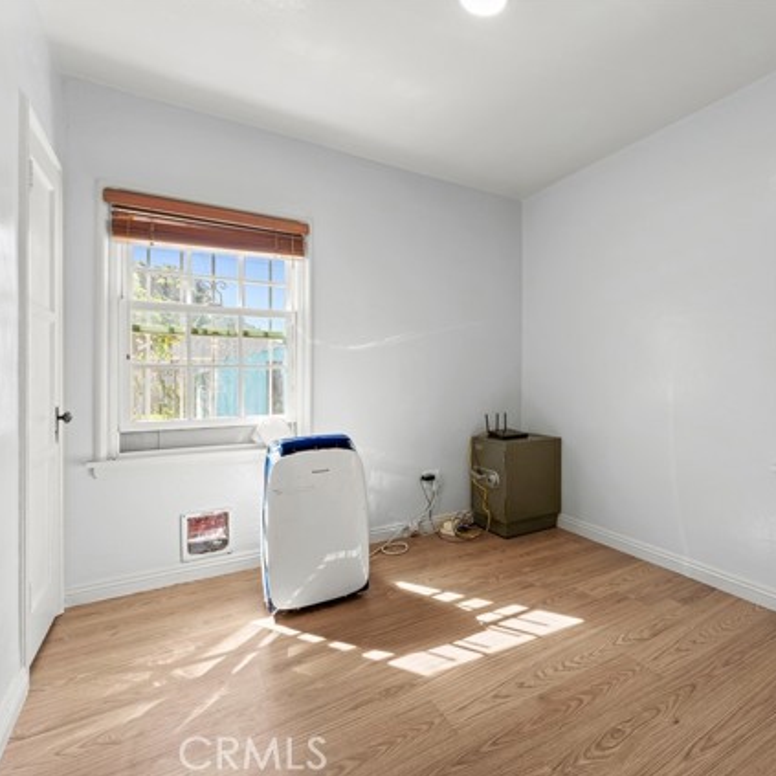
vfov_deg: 80.7
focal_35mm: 18
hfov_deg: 78.1
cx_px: 517
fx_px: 457
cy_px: 388
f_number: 6.3
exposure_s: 1/13
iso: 320
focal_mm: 14
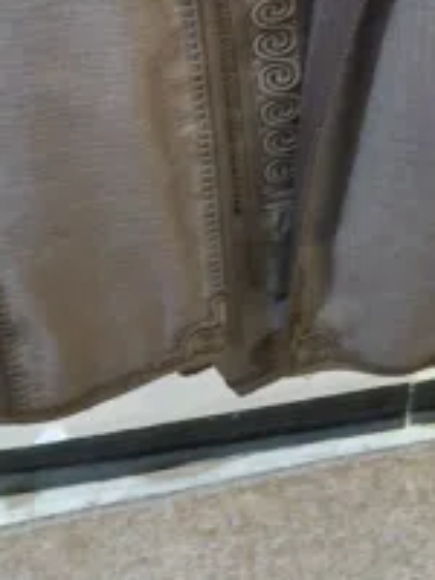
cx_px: 215
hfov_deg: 31.5
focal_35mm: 46
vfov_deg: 37.3
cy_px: 14
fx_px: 771
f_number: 1.8
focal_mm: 5.4
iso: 2500
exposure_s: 1/25
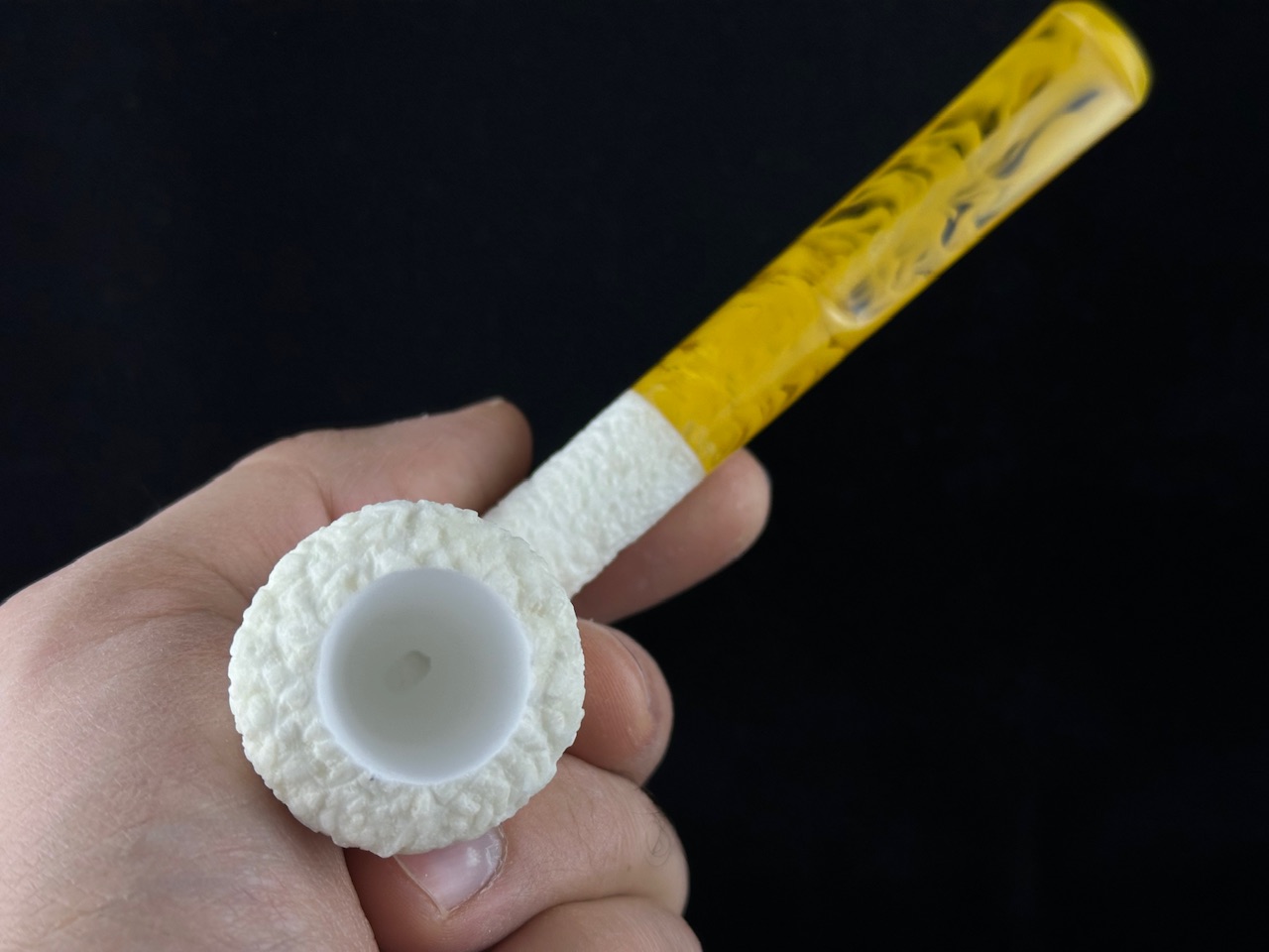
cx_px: 634
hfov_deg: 39.7
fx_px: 1760
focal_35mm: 48
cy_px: 476
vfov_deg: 30.3
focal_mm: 6.86
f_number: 1.78
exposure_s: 1/803
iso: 64
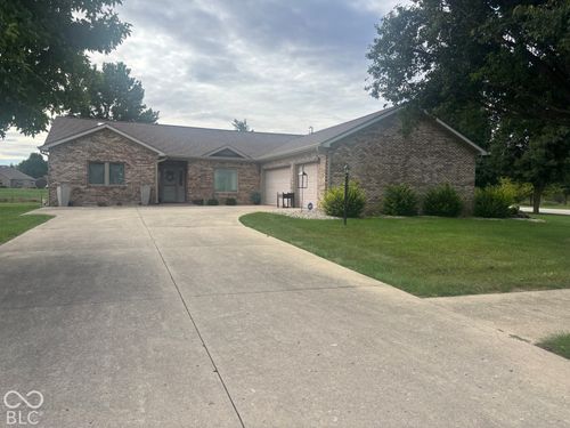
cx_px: 285
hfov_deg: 67.3
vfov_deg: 53.1
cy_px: 214
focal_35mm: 26
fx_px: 428
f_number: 1.6
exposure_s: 1/2342
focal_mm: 5.96
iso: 50
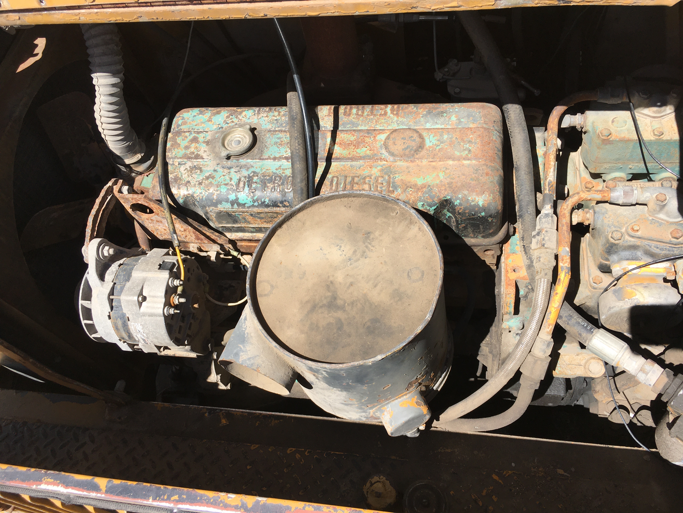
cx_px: 342
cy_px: 256
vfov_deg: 48.2
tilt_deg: -57.5
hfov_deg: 61.7
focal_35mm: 29
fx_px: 572
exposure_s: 1/1083
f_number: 2.2
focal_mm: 4.15
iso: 25
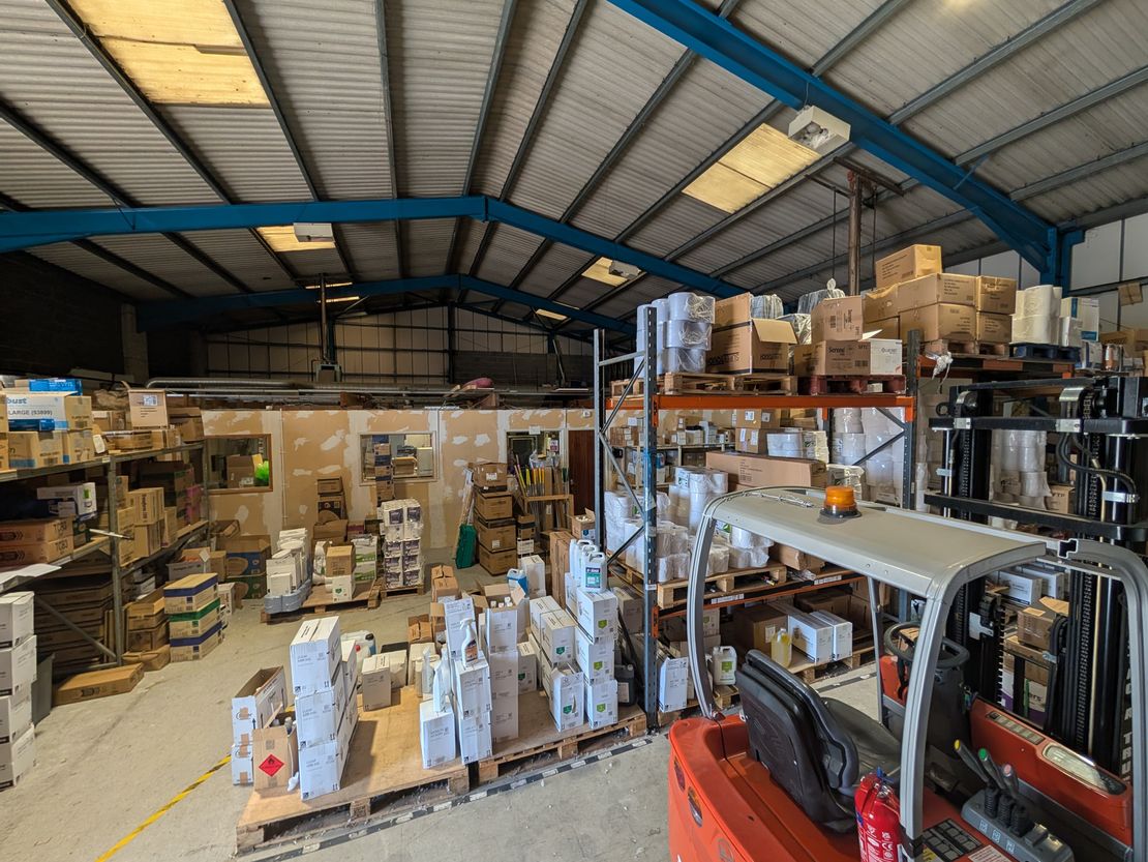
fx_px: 398
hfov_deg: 110.5
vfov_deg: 94.5
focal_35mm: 12
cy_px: 431
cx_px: 574
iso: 130
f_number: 1.7
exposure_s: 1/196
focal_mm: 2.02
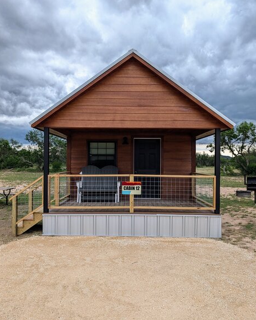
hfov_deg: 54.9
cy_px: 158
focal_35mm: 26
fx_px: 246
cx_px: 131
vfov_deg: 66.0
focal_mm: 6.9
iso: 19
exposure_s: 1/38.3
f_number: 1.68
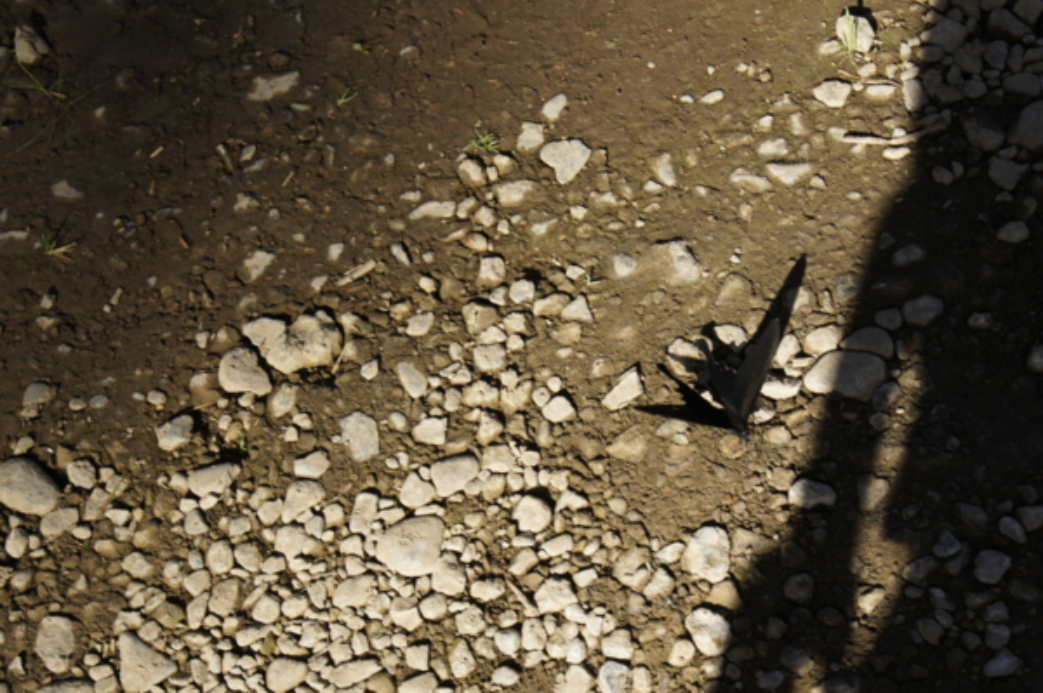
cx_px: 522
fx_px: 2388
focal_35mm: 82
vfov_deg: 16.5
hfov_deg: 24.6
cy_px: 346
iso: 200
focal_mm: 55
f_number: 9
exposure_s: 1/160
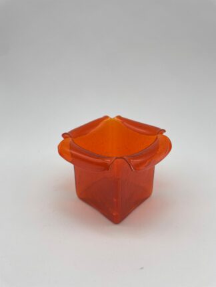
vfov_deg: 67.3
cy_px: 144
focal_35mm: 26
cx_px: 108
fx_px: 216
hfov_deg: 53.1
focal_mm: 4.2
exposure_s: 1/421
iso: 50
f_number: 1.6
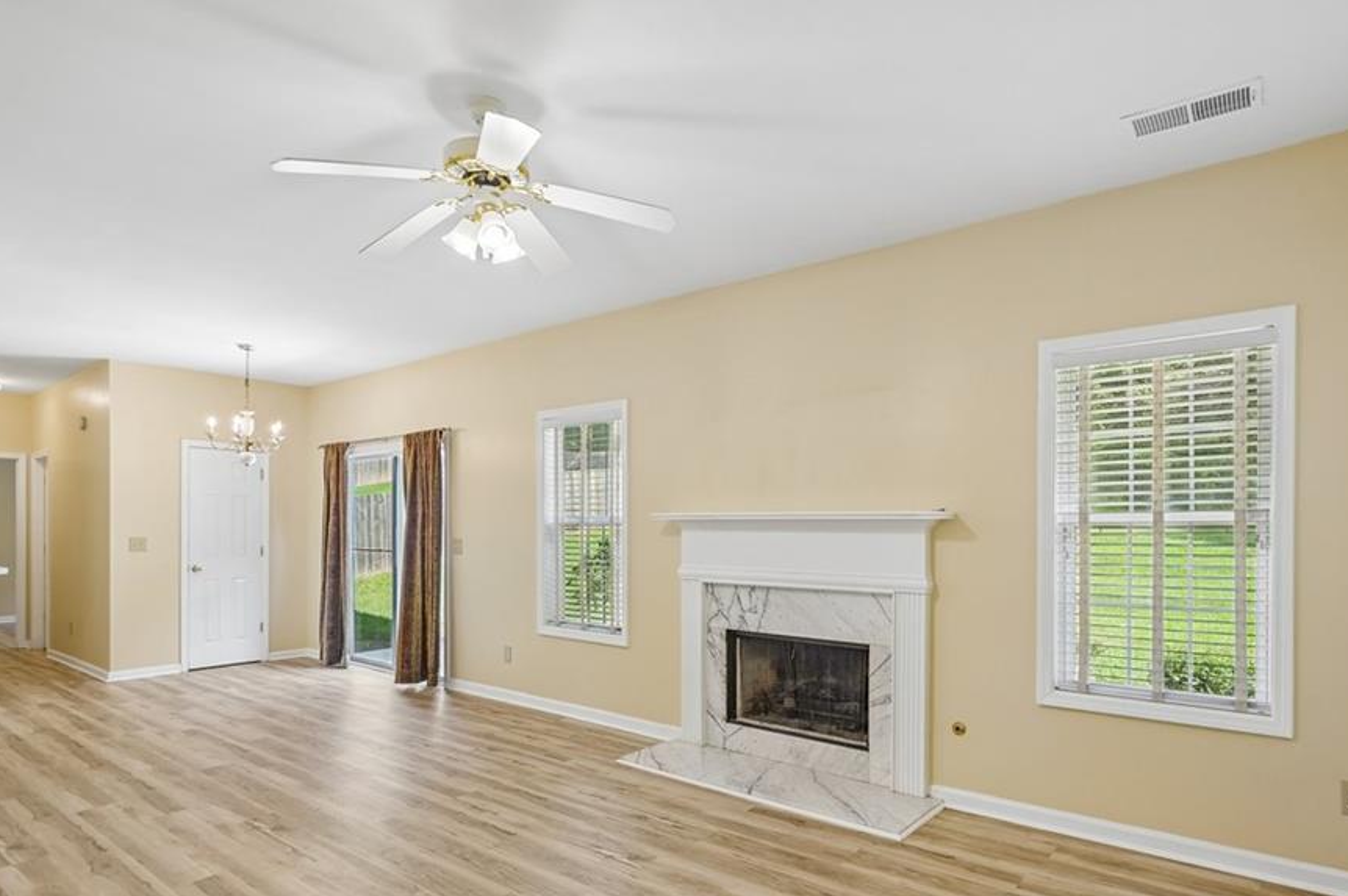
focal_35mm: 19
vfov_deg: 64.2
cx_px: 719
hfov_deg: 86.8
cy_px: 504
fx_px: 711
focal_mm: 16
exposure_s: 1/15
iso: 320
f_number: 5.6
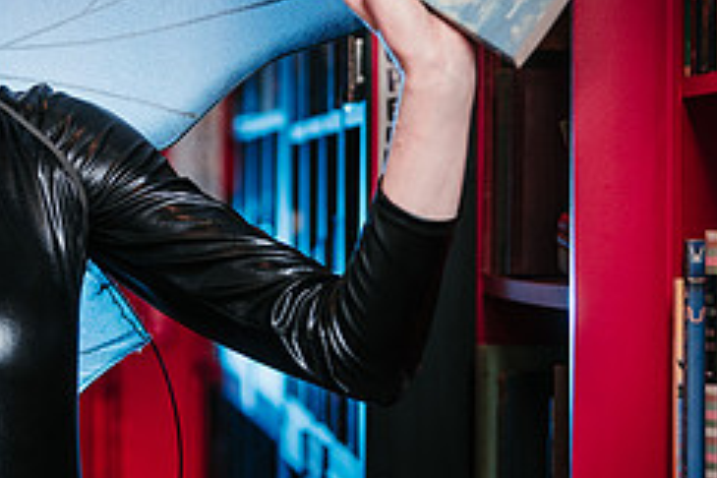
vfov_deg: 6.7
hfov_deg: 10.1
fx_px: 4063
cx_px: 233
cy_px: 184
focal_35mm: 204
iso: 100
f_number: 2.8
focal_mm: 82
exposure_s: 1/200
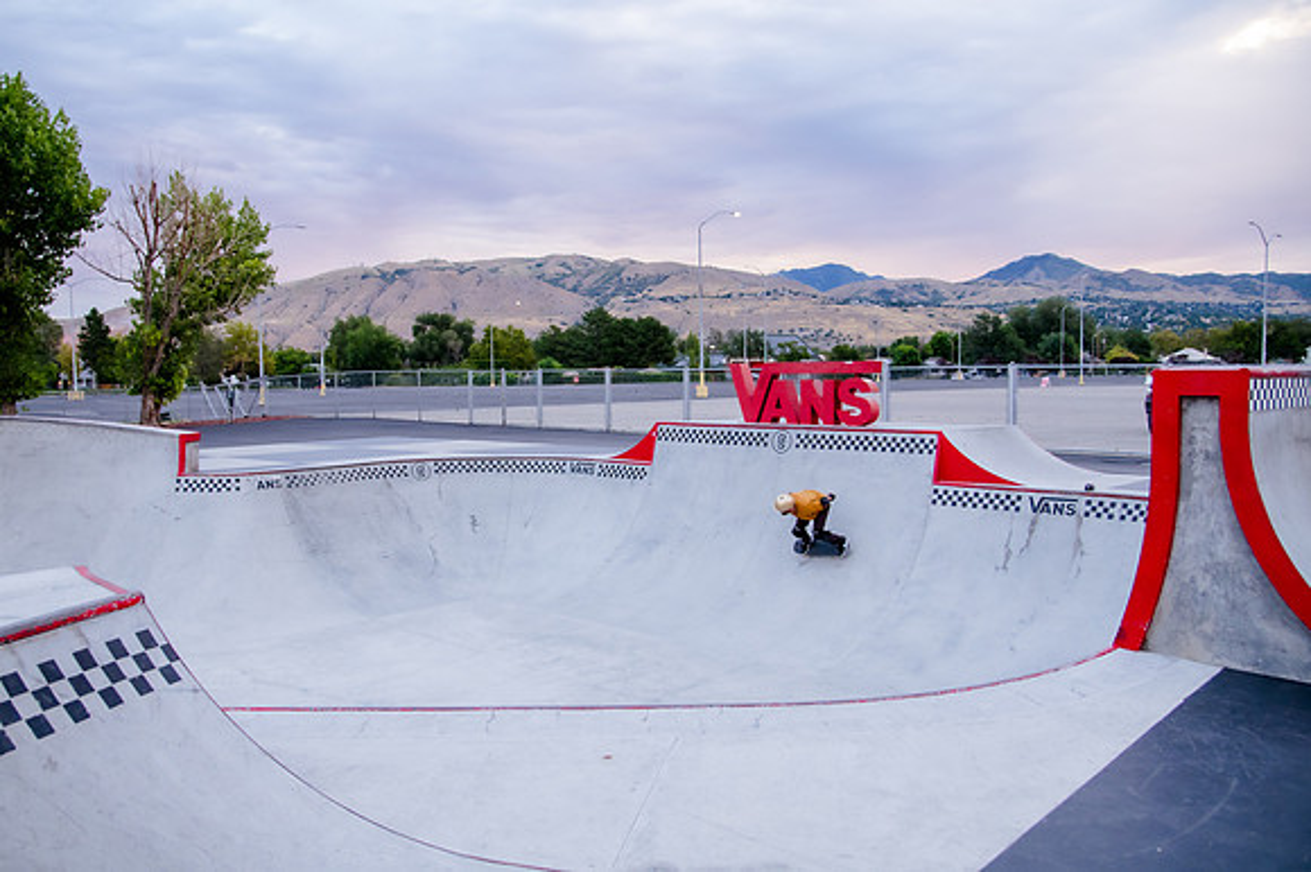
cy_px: 440
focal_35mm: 27
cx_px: 594
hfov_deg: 66.5
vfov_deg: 47.3
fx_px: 997
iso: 2500
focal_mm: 24
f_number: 4
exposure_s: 1/250
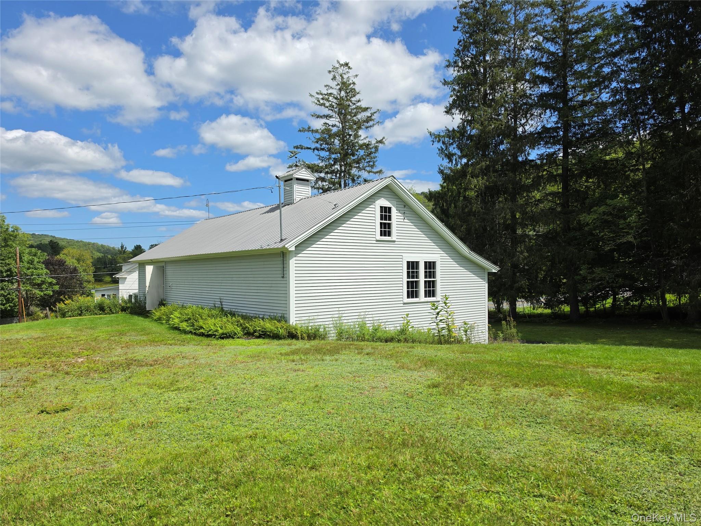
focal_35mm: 23
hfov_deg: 73.9
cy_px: 263
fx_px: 466
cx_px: 350
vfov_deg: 58.9
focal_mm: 6.5
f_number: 1.4
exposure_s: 1/7058
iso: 64
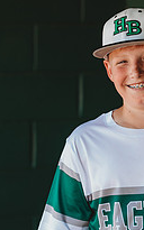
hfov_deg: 6.9
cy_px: 197
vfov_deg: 11.0
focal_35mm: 190
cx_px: 147
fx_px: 1194
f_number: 2.8
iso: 160
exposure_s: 1/200
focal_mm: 85
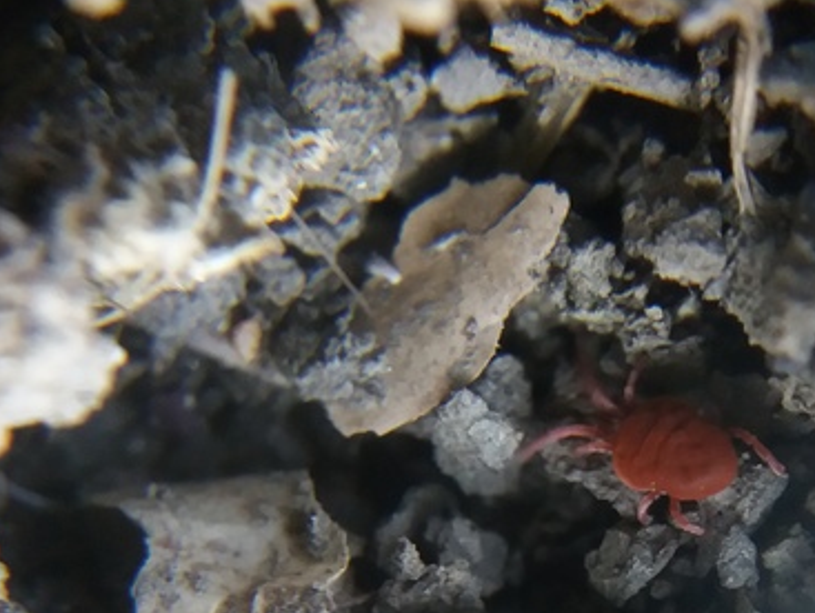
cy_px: 655
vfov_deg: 21.6
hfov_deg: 29.8
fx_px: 1532
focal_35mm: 65
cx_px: 427
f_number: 1.9
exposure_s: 1/17
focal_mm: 3.7
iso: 160
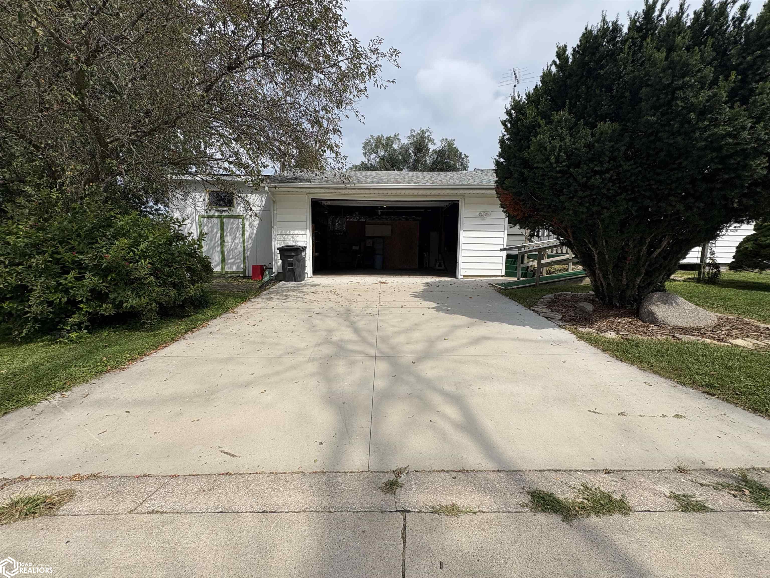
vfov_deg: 85.7
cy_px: 289
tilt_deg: -6.7
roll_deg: -0.2
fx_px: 311
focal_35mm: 14
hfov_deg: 102.1
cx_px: 385
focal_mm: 2.22
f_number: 2.2
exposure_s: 1/2985
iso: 50
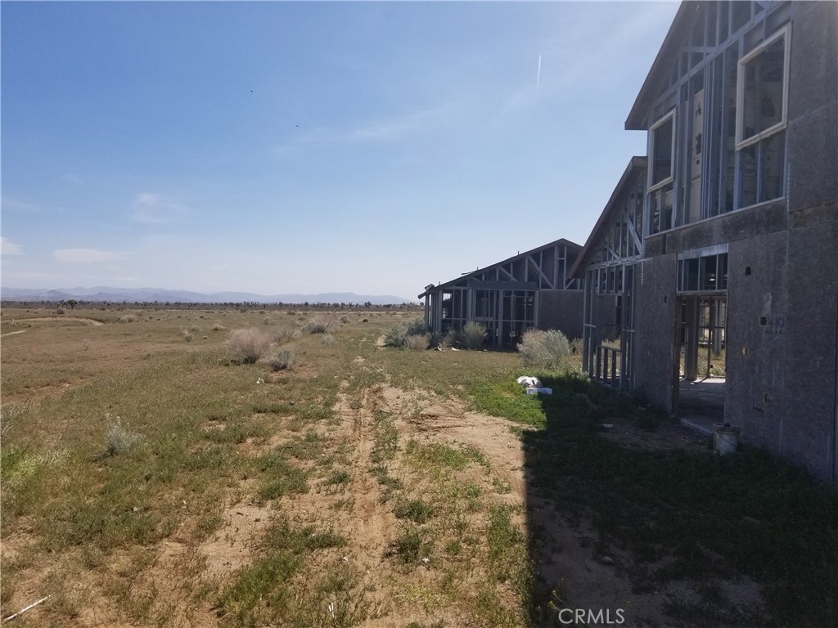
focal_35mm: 26
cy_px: 314
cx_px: 419
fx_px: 629
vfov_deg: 53.1
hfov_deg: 67.3
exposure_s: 1/4480
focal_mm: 4.25
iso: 50
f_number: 1.7
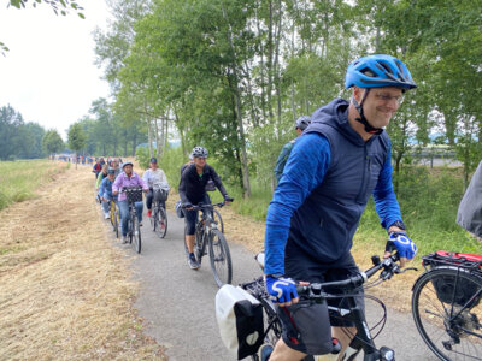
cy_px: 180
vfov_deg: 53.1
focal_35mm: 26
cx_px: 241
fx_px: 362
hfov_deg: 67.3
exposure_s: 1/268
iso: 32
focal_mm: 4.2
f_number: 1.8
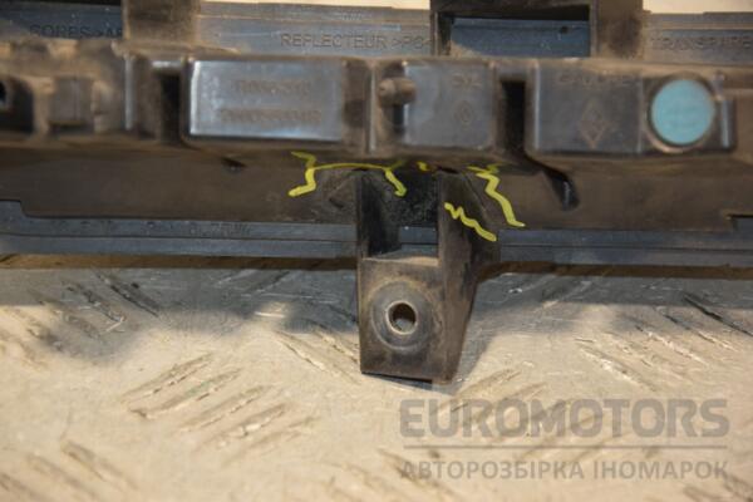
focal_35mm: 158
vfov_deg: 8.7
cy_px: 251
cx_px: 376
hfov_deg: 13.0
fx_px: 3294
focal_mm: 105
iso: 800
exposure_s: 1/160
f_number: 5.6
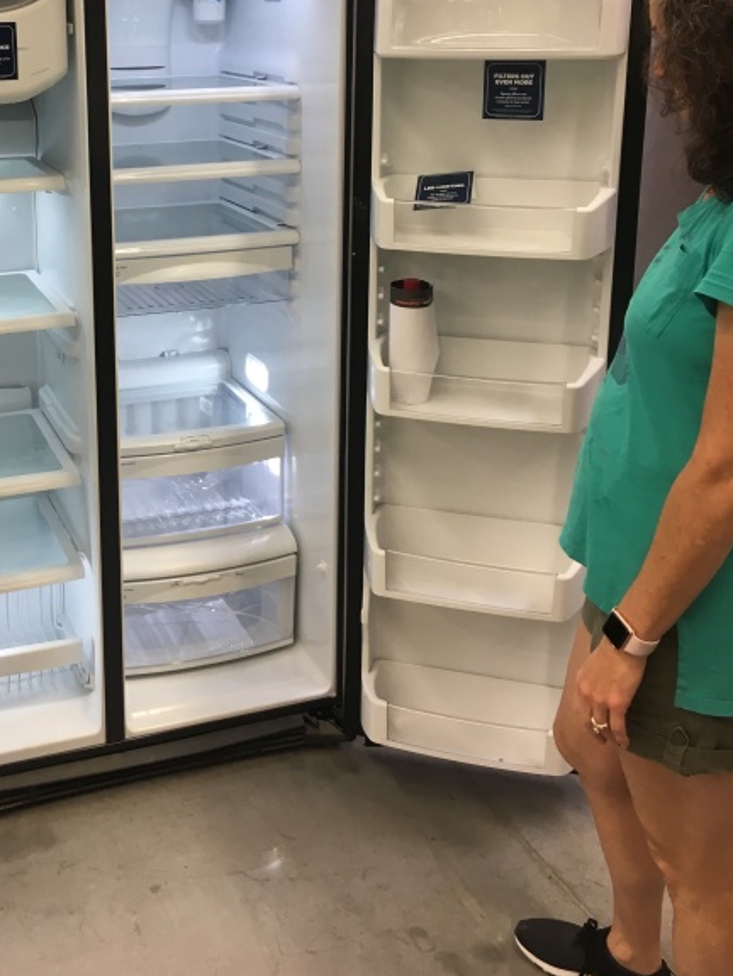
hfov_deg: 33.0
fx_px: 1213
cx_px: 193
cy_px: 272
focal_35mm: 43
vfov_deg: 42.8
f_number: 2.2
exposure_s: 1/30
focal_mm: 4.15
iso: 25
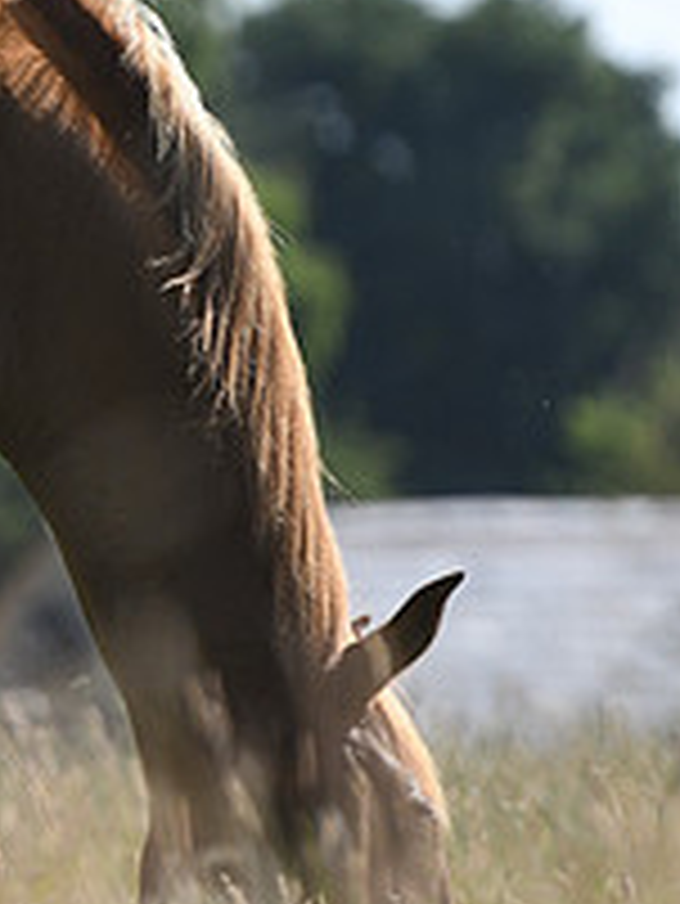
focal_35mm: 792
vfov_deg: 2.5
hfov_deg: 1.9
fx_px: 20722
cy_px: 371
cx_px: -621
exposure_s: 1/1250
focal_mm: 190
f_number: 3.5
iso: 140
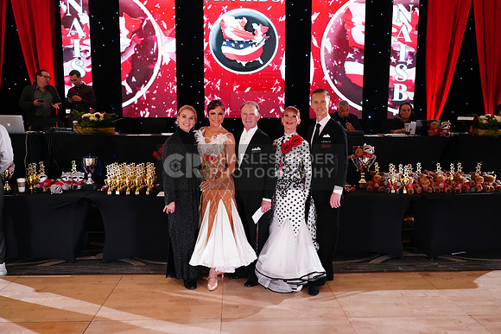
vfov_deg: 43.6
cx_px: 250
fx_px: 418
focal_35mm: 30
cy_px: 167
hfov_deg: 61.9
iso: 4000
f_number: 4
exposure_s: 1/250
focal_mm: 30
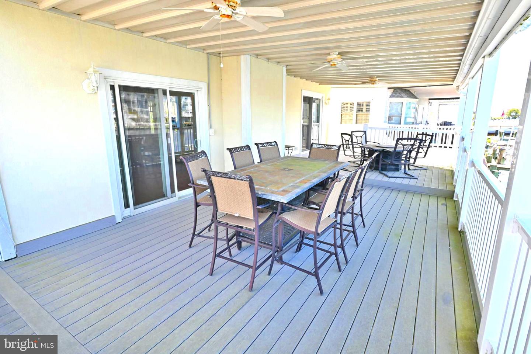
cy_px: 177
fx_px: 273
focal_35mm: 18
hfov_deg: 88.4
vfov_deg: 65.9
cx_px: 266
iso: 900
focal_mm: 18.5
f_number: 9
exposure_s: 1/80
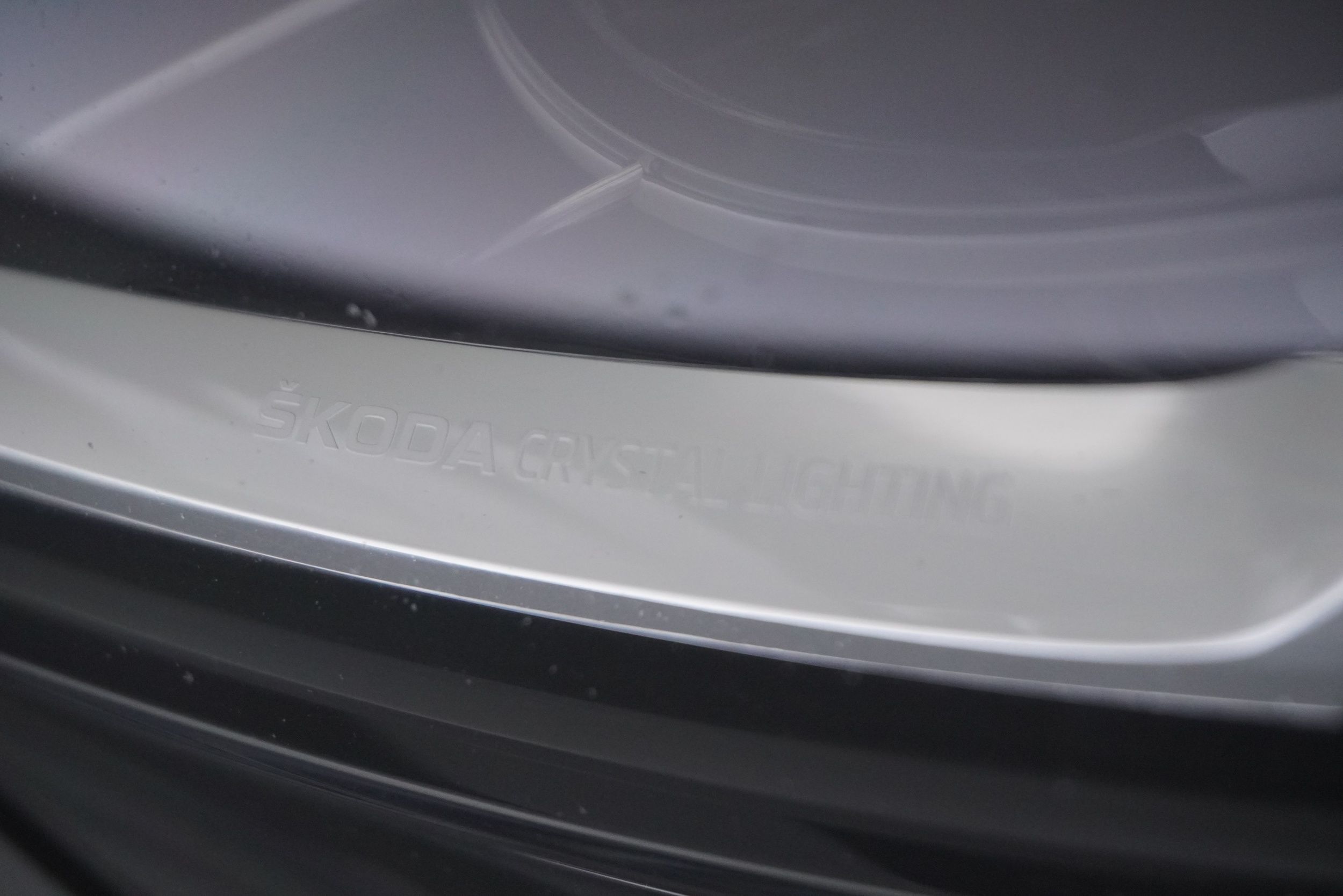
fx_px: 2630
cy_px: 448
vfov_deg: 19.3
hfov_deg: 28.6
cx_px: 672
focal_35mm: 70
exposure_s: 1/160
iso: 2500
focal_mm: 47
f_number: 5.6
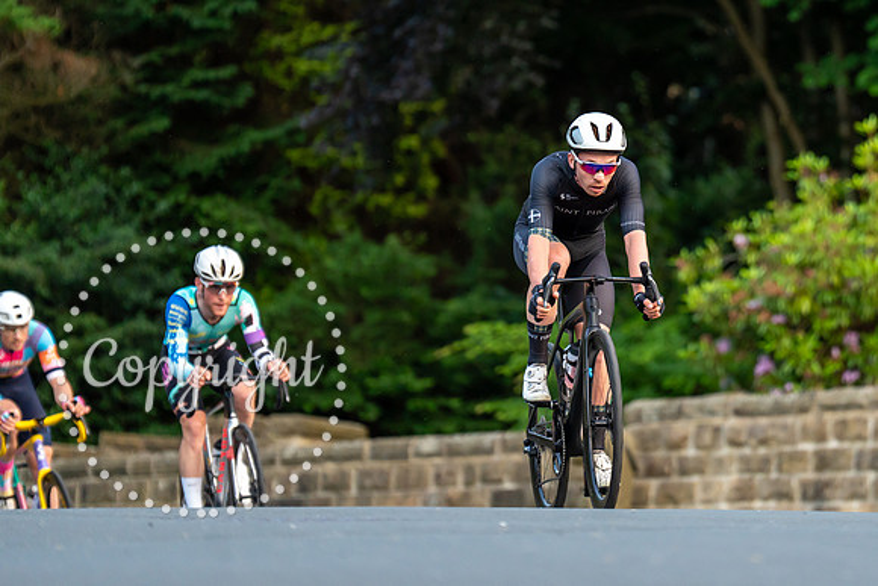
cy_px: 168
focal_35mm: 247
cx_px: 626
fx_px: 6019
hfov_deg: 8.3
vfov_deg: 5.6
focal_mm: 173
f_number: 2.8
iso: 1250
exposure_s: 1/1000
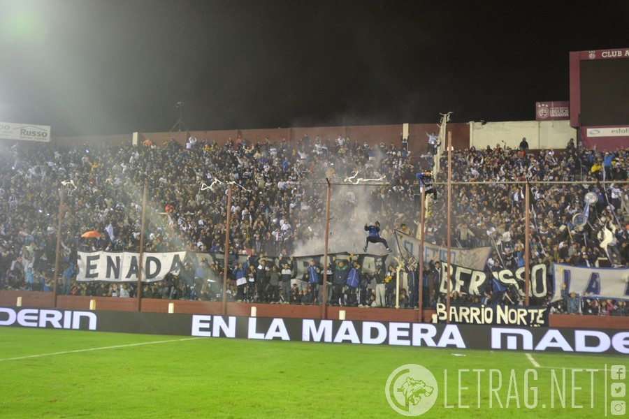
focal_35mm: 36
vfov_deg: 36.9
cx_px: 314
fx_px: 629
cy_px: 210
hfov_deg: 53.1
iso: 1600
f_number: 2.8
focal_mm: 24
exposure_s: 1/125
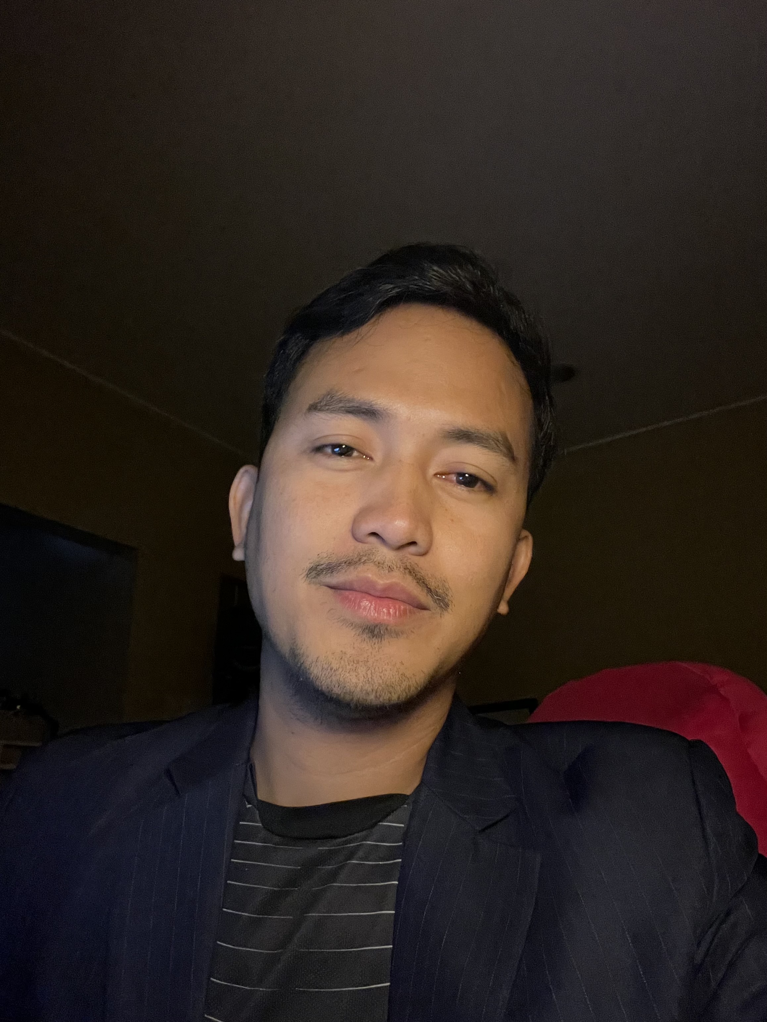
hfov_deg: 46.8
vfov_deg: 60.0
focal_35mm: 30
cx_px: 384
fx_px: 886
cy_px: 511
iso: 800
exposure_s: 1/24
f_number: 2.2
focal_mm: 2.71
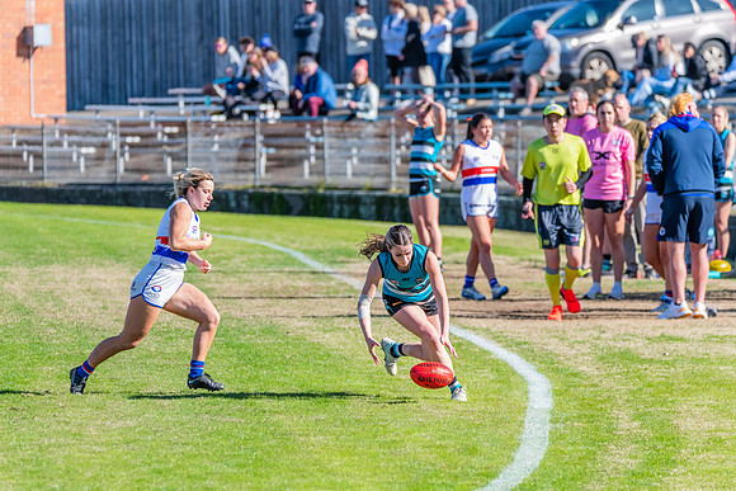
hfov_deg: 5.9
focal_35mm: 350
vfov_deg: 3.9
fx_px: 7148
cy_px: 275
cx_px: 354
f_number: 7.1
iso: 800
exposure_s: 1/1600
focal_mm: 300
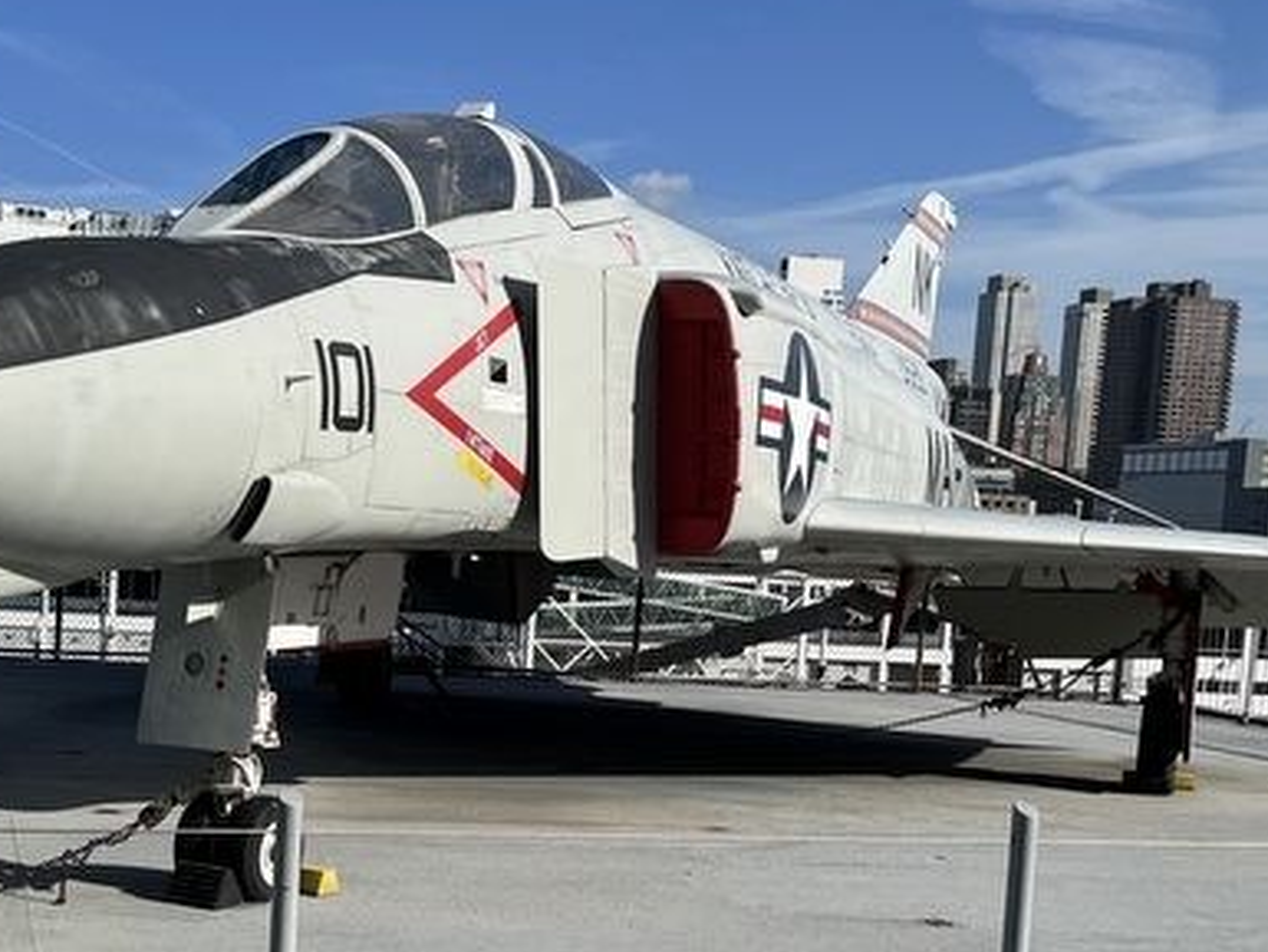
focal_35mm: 54
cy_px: 731
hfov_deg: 34.2
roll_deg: -0.5
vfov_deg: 26.6
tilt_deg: -3.6
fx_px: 1979
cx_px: 214
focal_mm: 5.1
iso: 50
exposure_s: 1/6494
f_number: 1.6
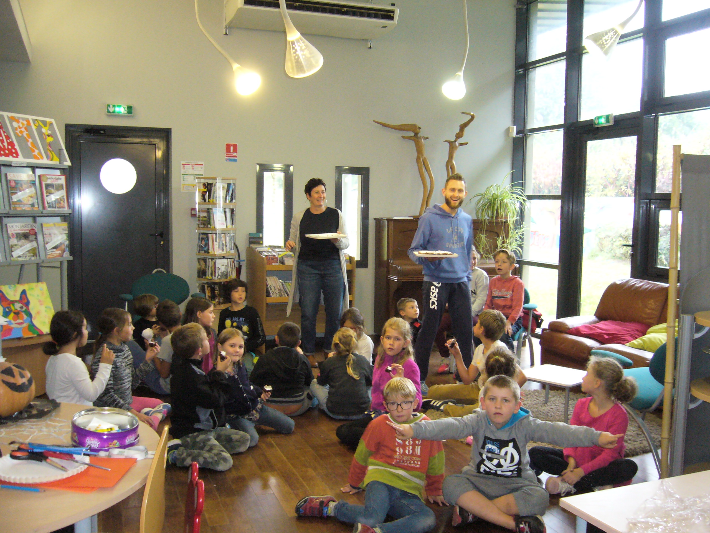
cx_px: 355
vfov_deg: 40.7
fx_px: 718
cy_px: 266
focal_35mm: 35
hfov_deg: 52.6
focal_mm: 5.8
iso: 320
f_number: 2.8
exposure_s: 1/30
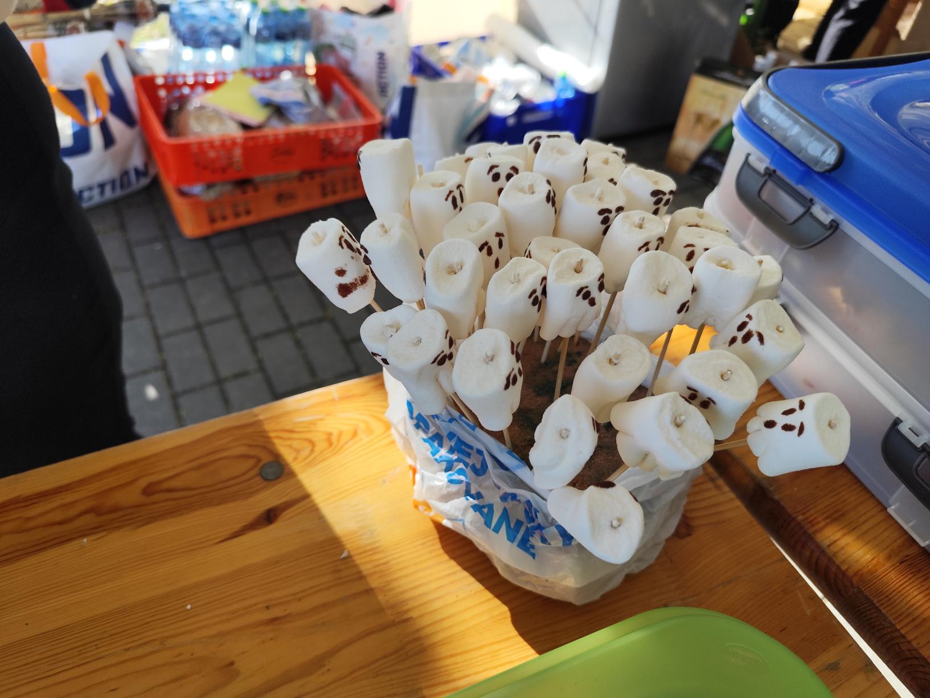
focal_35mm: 23
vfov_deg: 58.9
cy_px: 349
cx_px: 465
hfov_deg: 73.9
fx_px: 618
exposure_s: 1/276
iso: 50
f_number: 1.65
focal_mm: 6.19
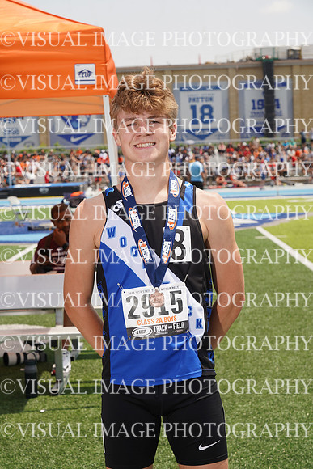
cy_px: 234
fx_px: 977
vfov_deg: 27.0
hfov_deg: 18.2
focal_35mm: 75
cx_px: 156
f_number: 9
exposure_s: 1/200
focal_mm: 75
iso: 100
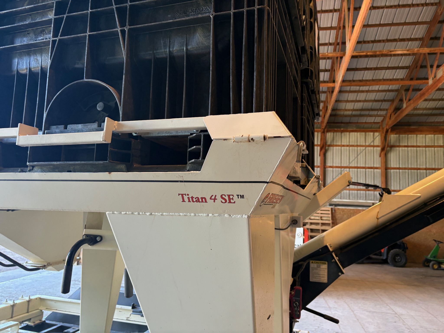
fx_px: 333
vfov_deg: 53.1
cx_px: 222
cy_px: 166
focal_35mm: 26
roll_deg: -3.2
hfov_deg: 67.3
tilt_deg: +9.1
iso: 125
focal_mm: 5.96
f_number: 1.6
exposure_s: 1/60
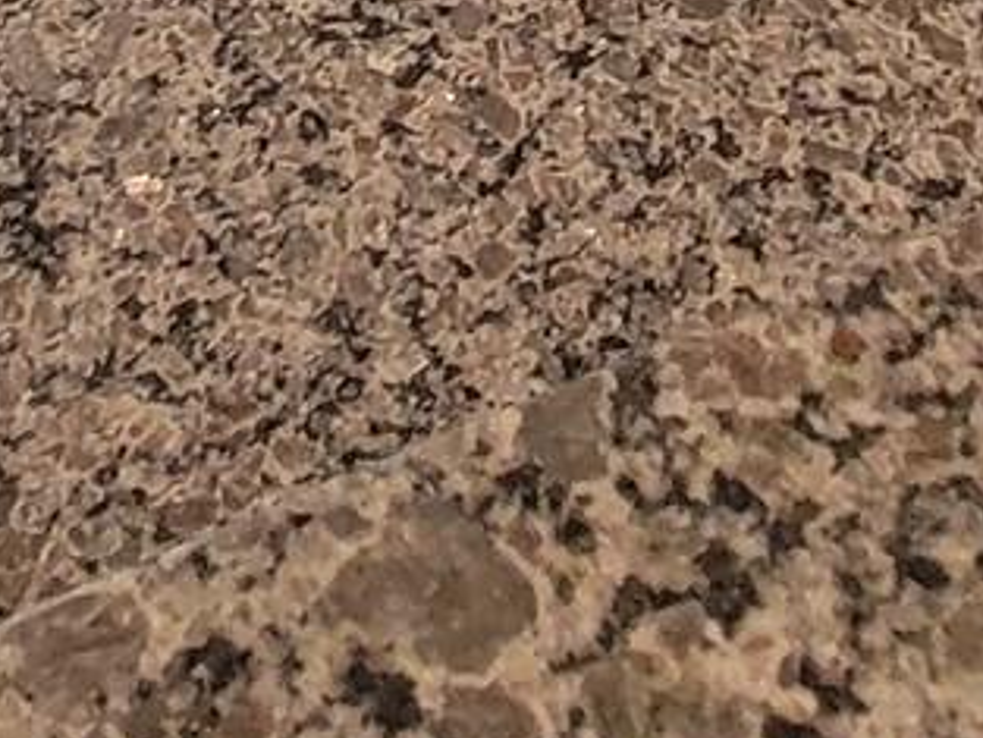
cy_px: -1580
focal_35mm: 85
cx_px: 383
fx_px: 2415
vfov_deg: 10.6
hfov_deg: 23.0
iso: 125
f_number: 2.2
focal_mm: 2.2
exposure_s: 1/60
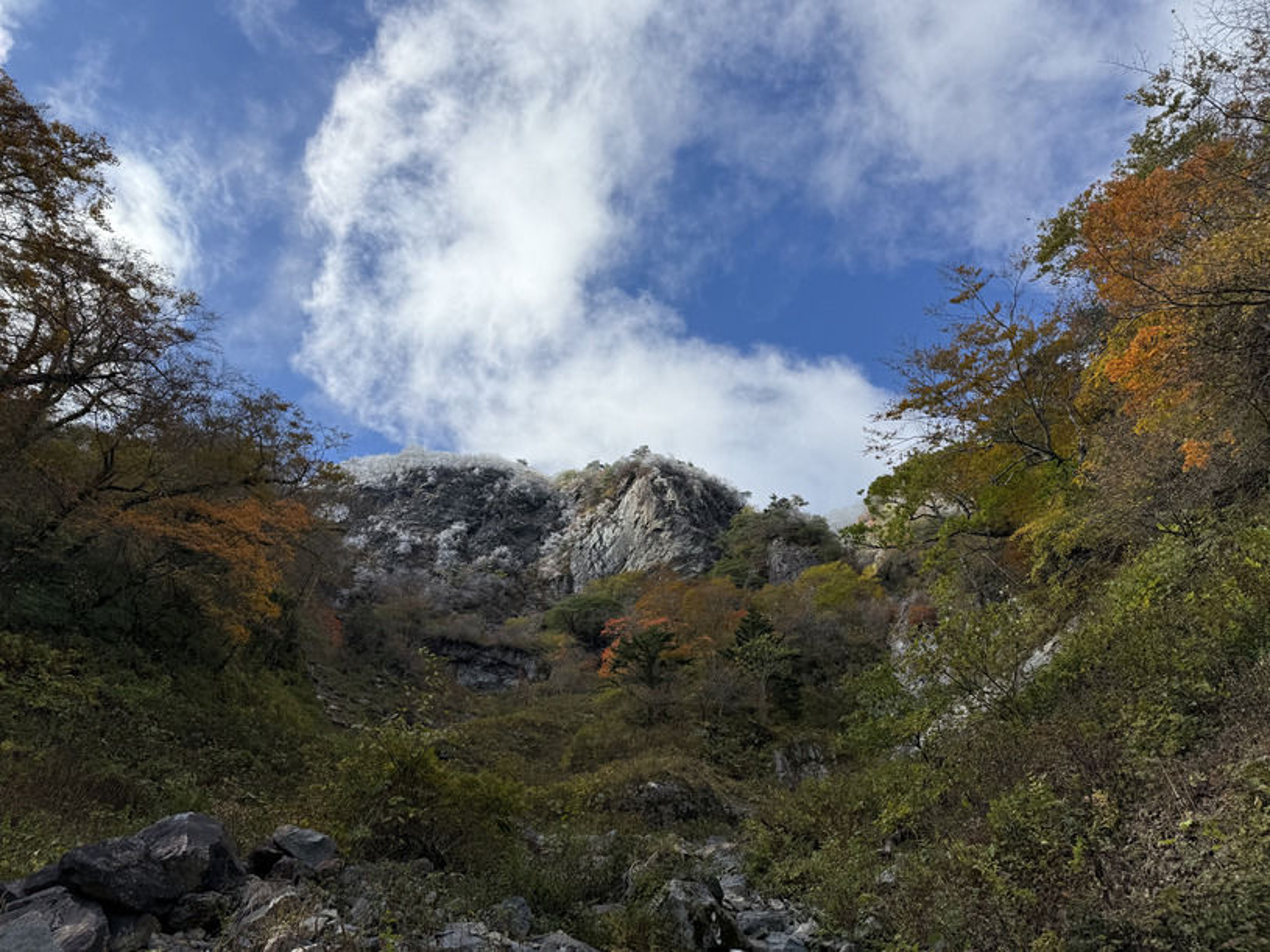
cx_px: 635
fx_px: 880
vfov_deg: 56.8
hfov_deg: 71.6
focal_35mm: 24
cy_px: 476
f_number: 1.78
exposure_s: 1/3953
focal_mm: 6.76
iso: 80
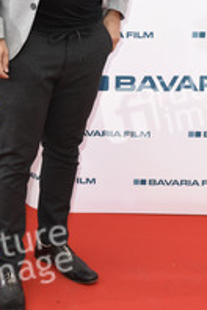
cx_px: 38
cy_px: 28
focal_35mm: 97
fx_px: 837
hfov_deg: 14.0
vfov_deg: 20.6
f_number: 6.3
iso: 800
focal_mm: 32
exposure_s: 1/160
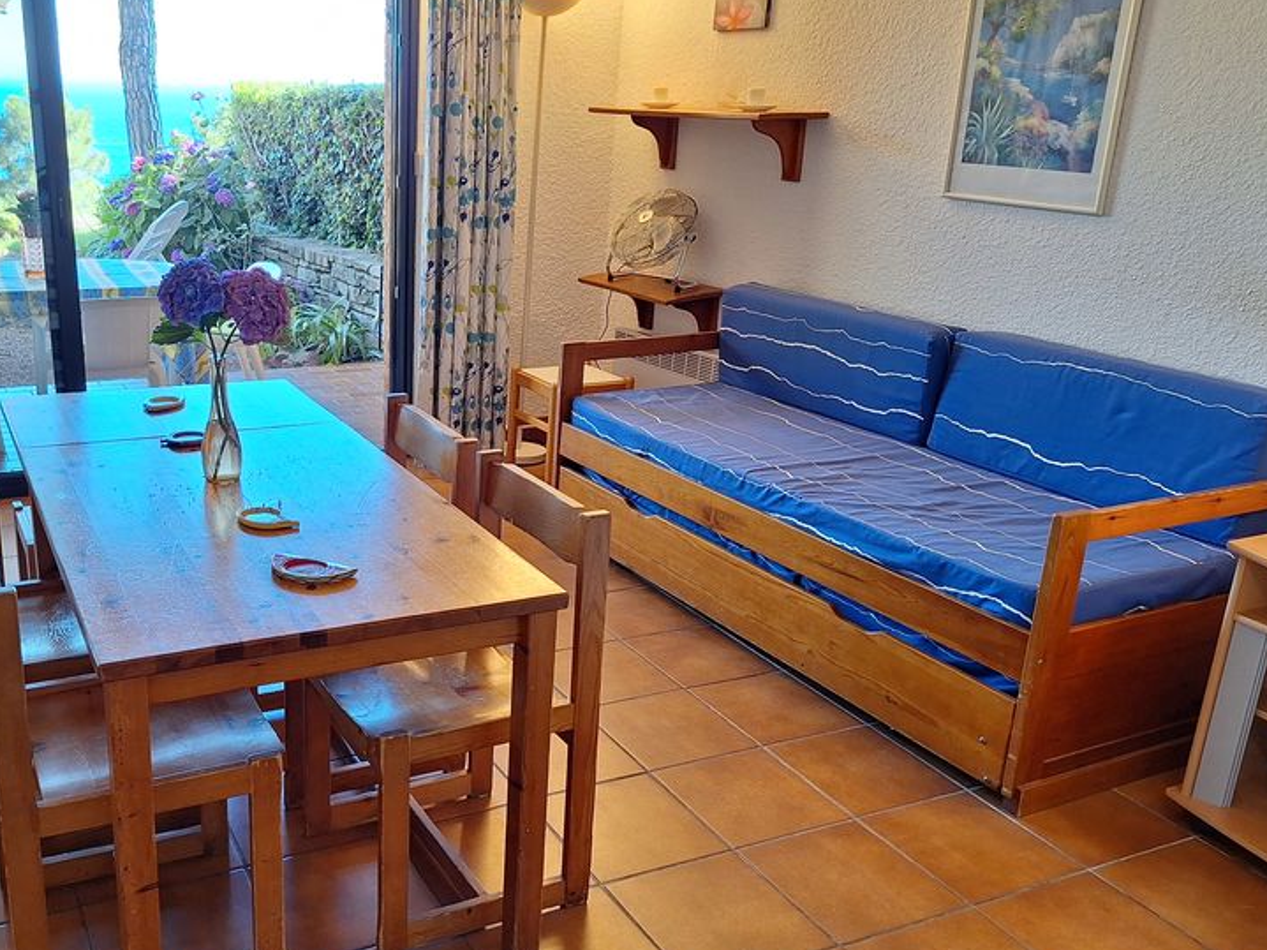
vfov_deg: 44.1
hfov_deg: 55.9
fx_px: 1171
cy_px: 481
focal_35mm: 32
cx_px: 448
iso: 64
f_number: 1.8
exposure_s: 1/100
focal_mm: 5.54
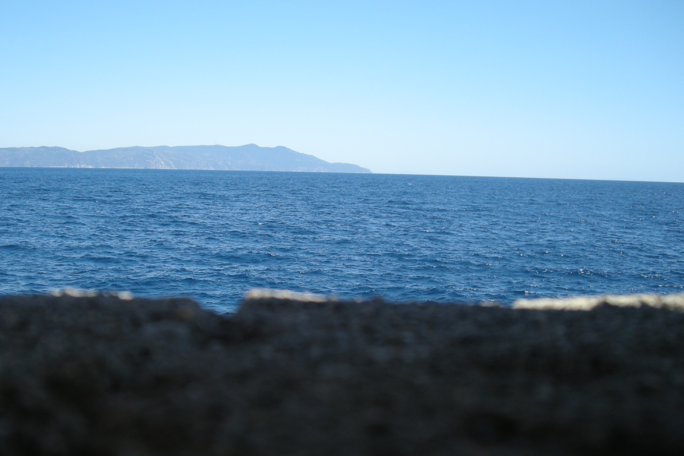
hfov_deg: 44.4
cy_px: 272
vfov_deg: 30.4
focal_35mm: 44
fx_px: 836
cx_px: 306
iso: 64
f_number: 2.8
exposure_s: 1/624
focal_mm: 7.9
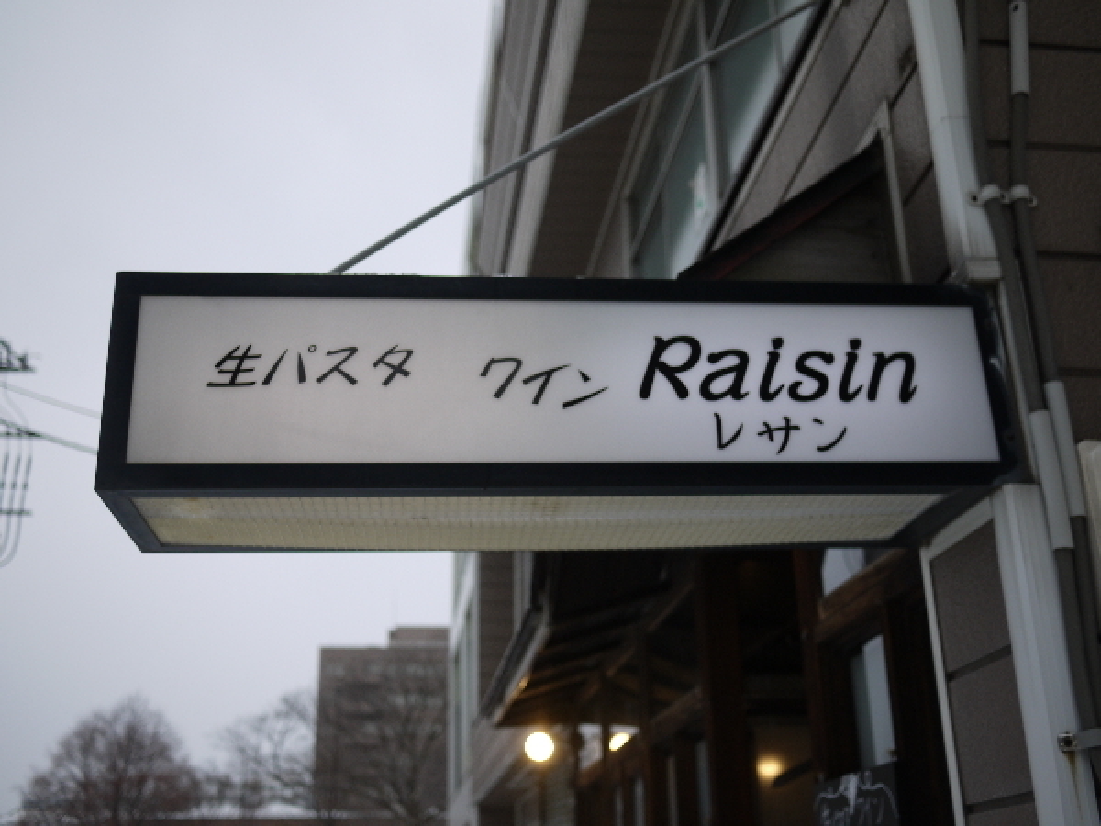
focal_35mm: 40
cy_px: 413
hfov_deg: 46.8
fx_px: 1272
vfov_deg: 36.0
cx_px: 550
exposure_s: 1/1300
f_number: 2.2
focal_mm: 20
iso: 100
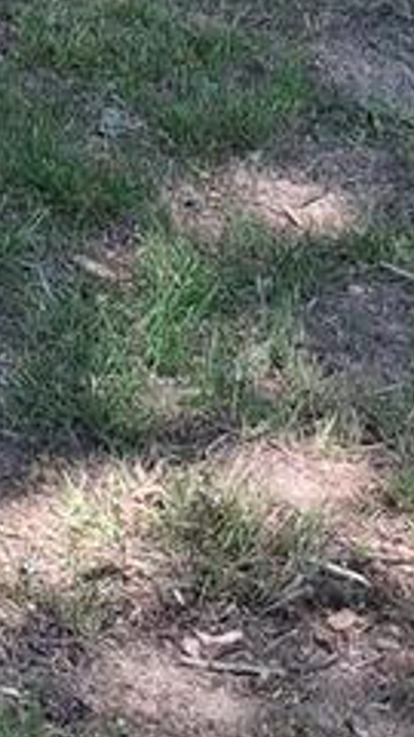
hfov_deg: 6.1
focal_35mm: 174
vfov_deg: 10.5
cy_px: -1066
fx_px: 3396
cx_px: -1055
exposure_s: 1/584
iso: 32
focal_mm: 4.69
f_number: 1.8
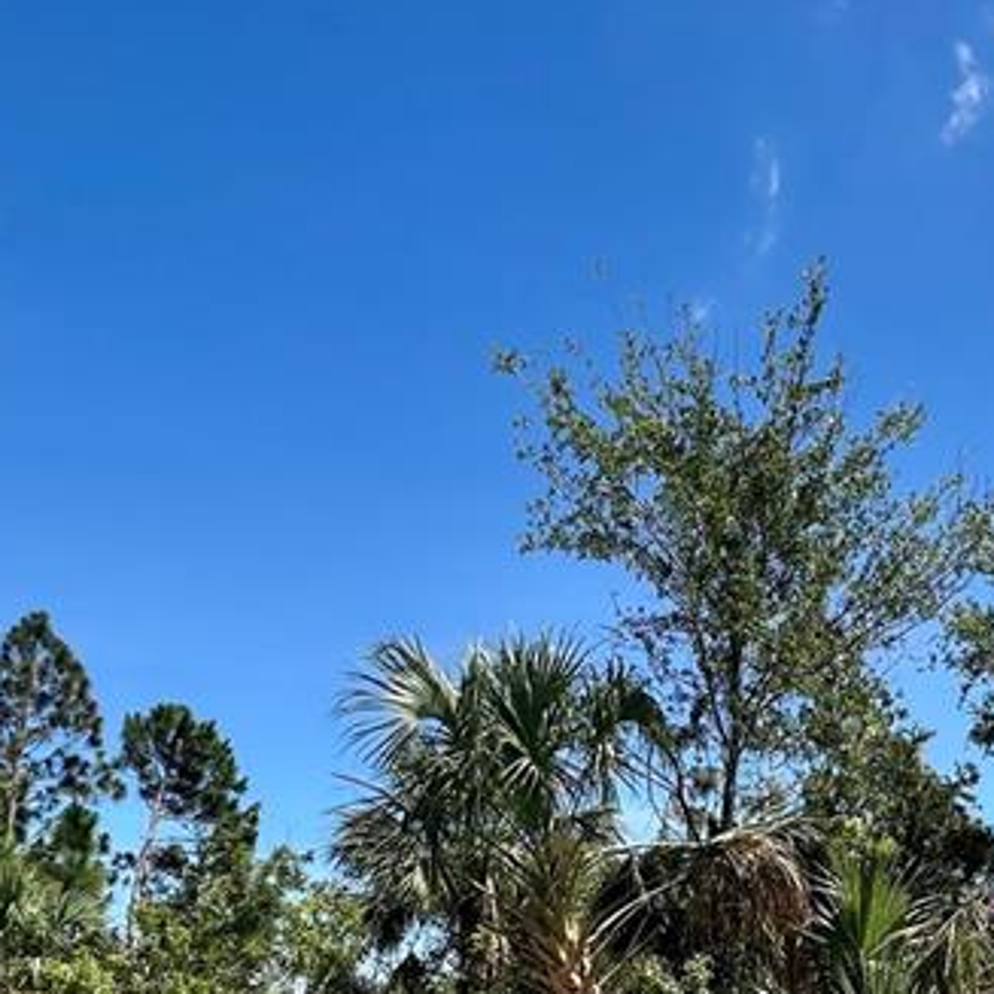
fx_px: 1170
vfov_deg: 41.0
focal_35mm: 36
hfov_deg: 41.4
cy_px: 961
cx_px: 939
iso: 32
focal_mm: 1.57
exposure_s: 1/1074
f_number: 1.8
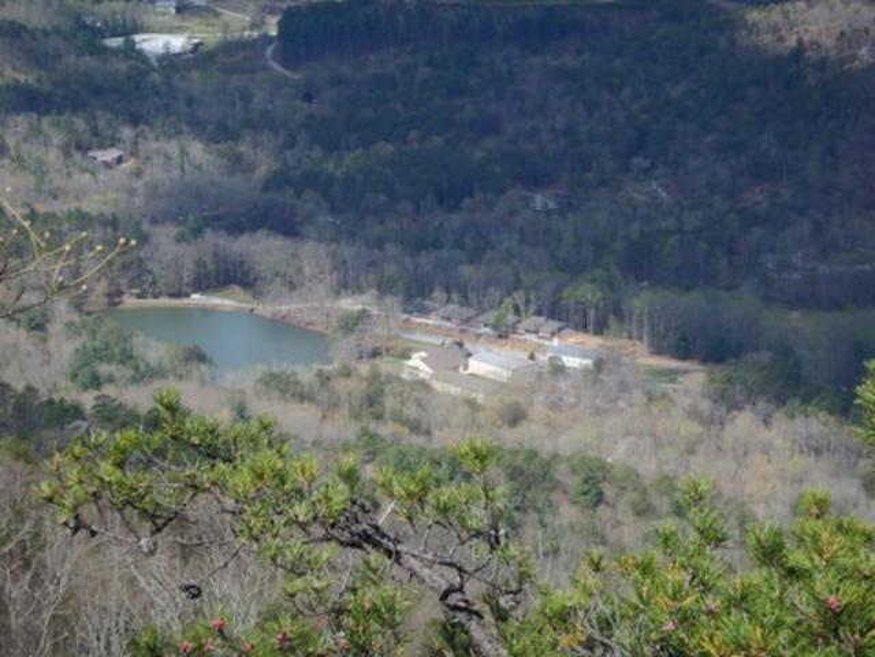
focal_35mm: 90
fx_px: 2275
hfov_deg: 21.8
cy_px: 328
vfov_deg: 16.4
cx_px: 438
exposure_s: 1/400
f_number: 4.6
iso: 80
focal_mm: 16.1
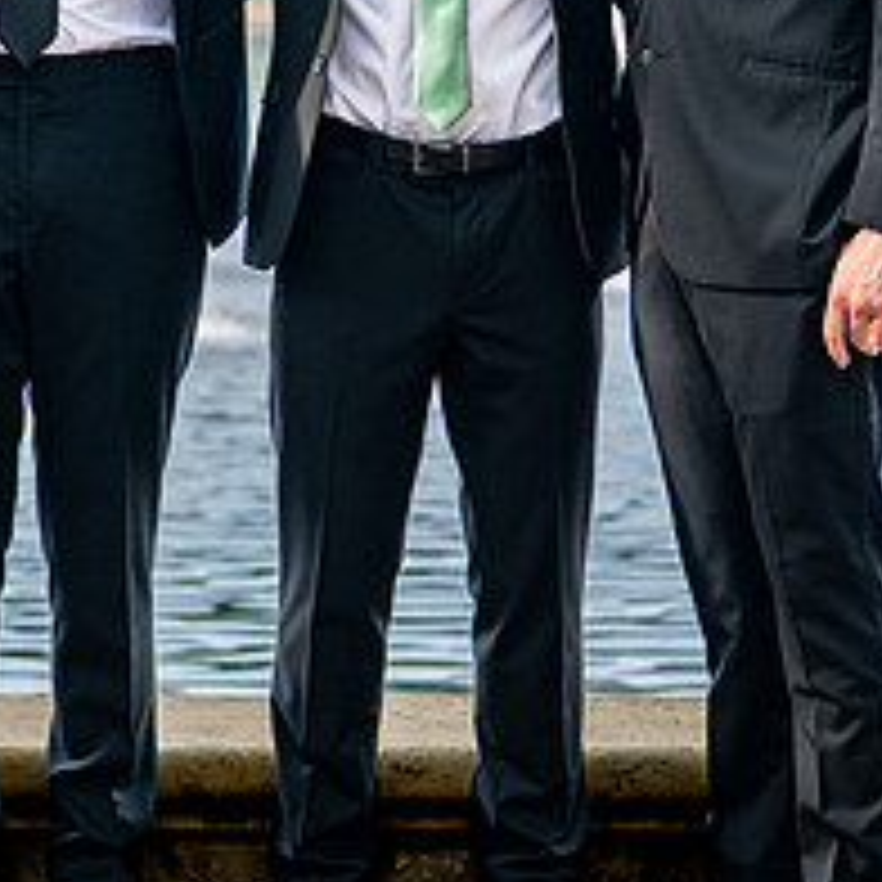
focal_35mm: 182
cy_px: 162
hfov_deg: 9.6
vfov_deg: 9.6
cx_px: 232
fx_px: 5246
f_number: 2.5
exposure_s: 1/320
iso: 250
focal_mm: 50
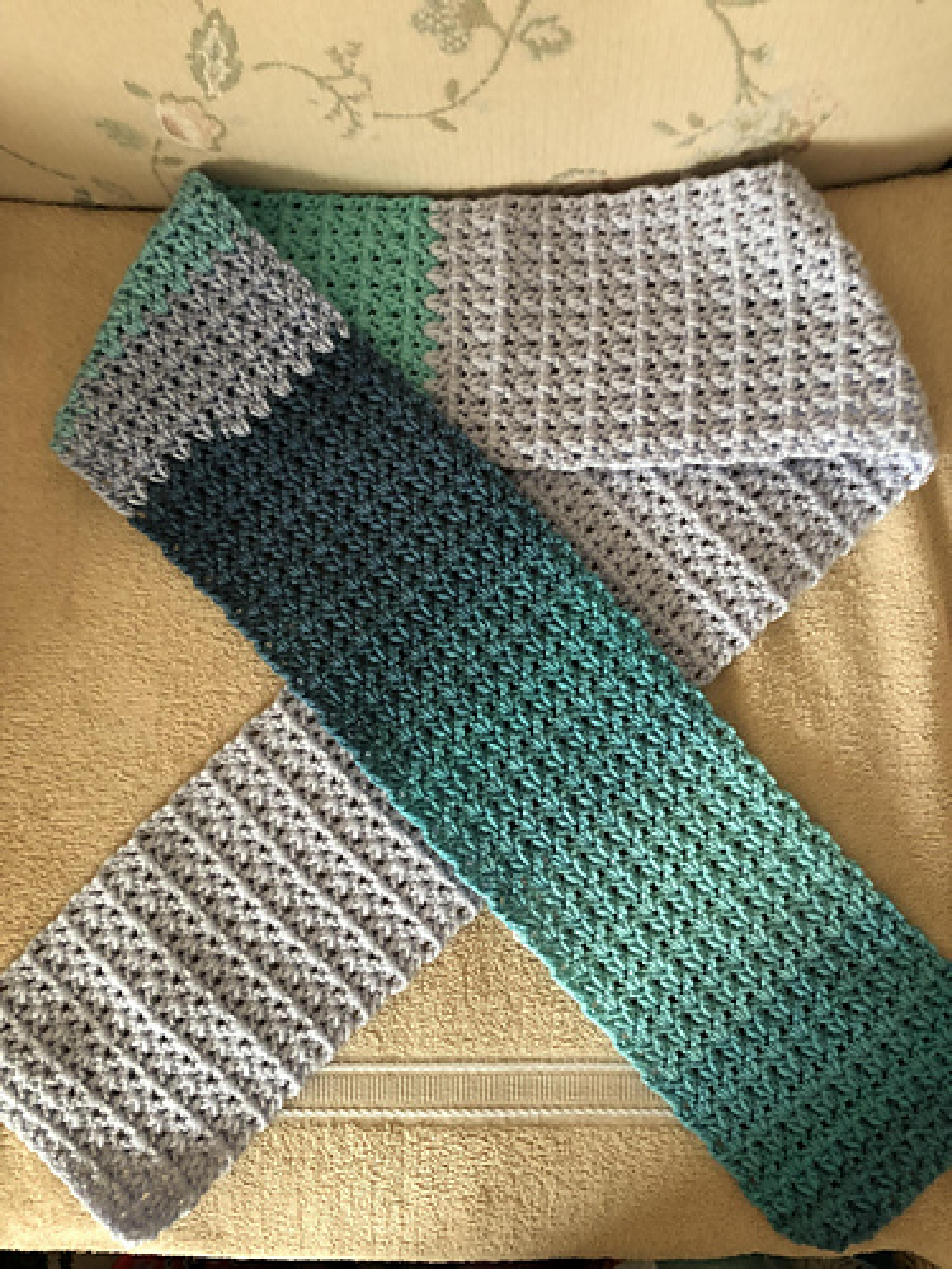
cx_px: 476
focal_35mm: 28
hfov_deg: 49.7
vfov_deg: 63.4
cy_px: 634
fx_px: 1027
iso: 80
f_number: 1.8
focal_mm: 3.99
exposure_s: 1/7
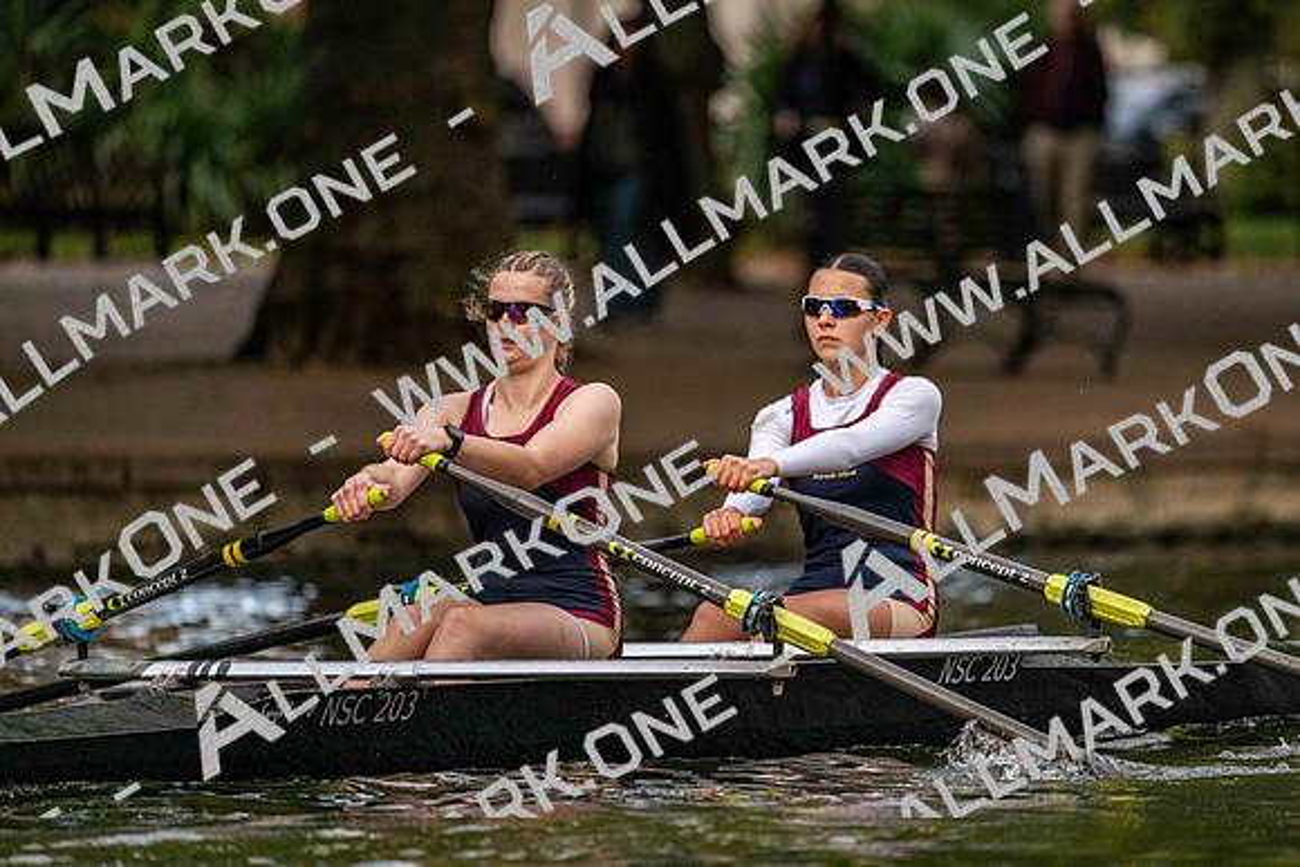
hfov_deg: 5.2
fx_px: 14447
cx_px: 650
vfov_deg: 3.4
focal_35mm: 400
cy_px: 434
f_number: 4.5
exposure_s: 1/2500
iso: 2800
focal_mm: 400
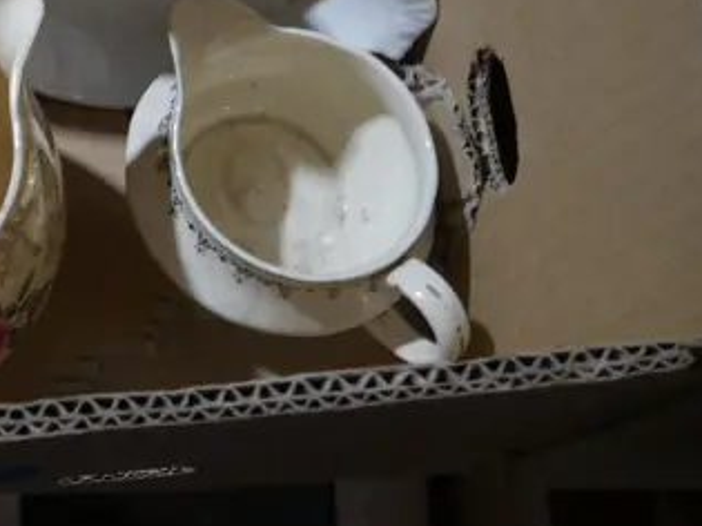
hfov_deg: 19.1
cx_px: -323
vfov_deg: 15.2
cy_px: -225
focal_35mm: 91
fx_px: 1845
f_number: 3.5
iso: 320
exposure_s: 1/60
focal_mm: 14
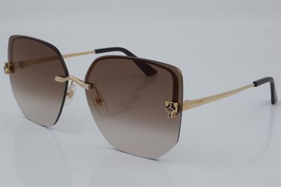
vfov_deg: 18.2
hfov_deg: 27.0
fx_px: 585
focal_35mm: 75
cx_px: 140
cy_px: 94
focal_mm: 50
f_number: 32
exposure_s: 1/4
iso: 100
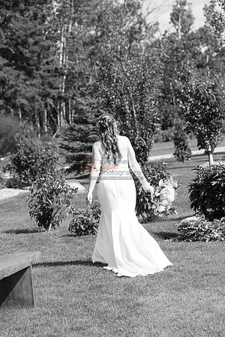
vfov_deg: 13.7
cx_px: 112
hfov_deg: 9.1
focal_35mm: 150
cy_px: 168
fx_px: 1406
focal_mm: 150
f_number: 7.1
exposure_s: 1/800
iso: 400
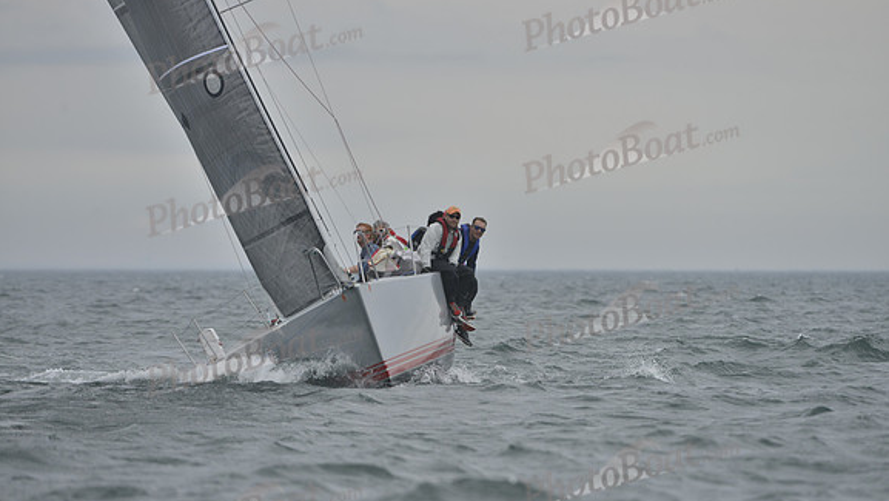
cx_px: 444
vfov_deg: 3.8
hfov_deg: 6.8
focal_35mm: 316
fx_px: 7451
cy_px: 255
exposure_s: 1/800
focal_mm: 300
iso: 400
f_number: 7.1
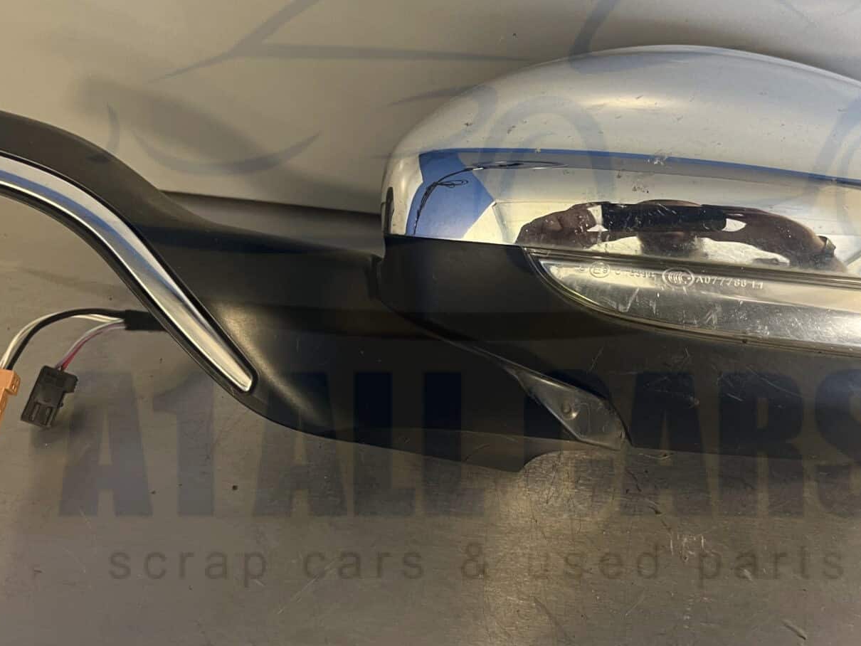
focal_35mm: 44
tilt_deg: -40.3
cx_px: 507
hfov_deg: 42.8
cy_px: 284
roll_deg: +1.2
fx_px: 1095
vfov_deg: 32.8
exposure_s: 1/50
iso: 200
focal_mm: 5.1
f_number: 1.6
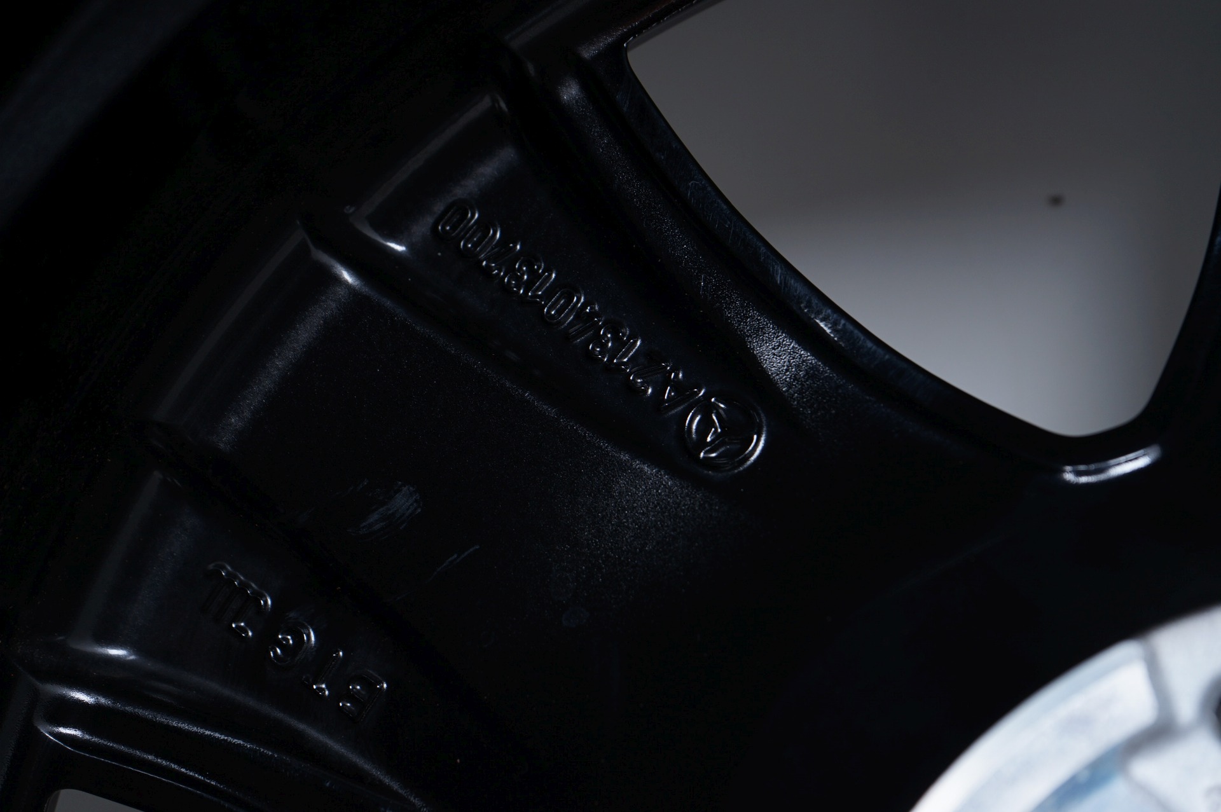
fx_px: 2203
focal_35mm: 65
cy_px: 406
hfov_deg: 31.0
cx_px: 610
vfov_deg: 20.9
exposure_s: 1/100
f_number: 7.1
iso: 250
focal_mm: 65
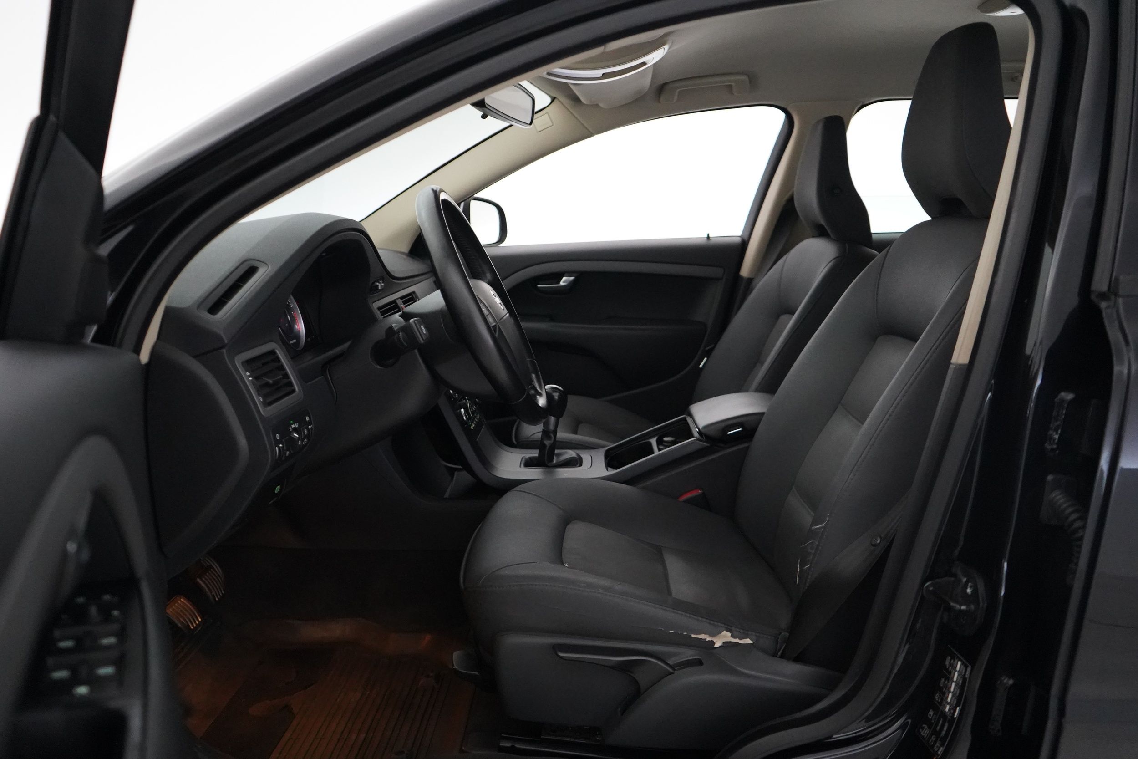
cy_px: 380
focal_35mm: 28
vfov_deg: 46.4
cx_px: 569
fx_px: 885
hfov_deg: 65.5
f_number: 3.5
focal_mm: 28
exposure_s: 1/160
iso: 10000
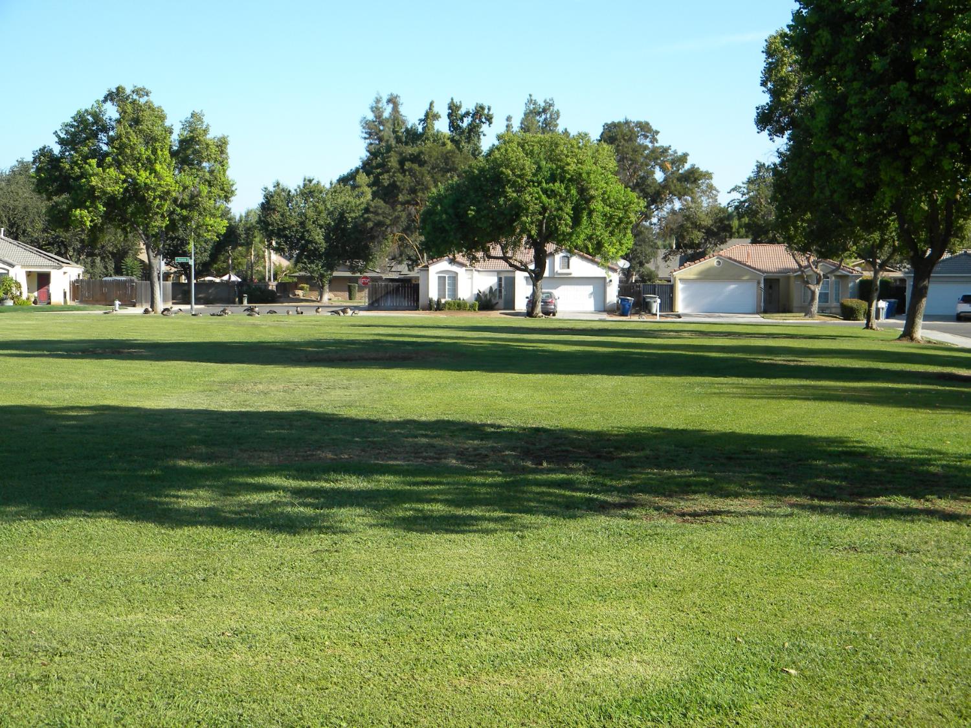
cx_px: 486
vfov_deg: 26.1
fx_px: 1571
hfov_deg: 34.3
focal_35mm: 56
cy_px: 364
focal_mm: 10.1
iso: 80
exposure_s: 1/387
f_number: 4.1
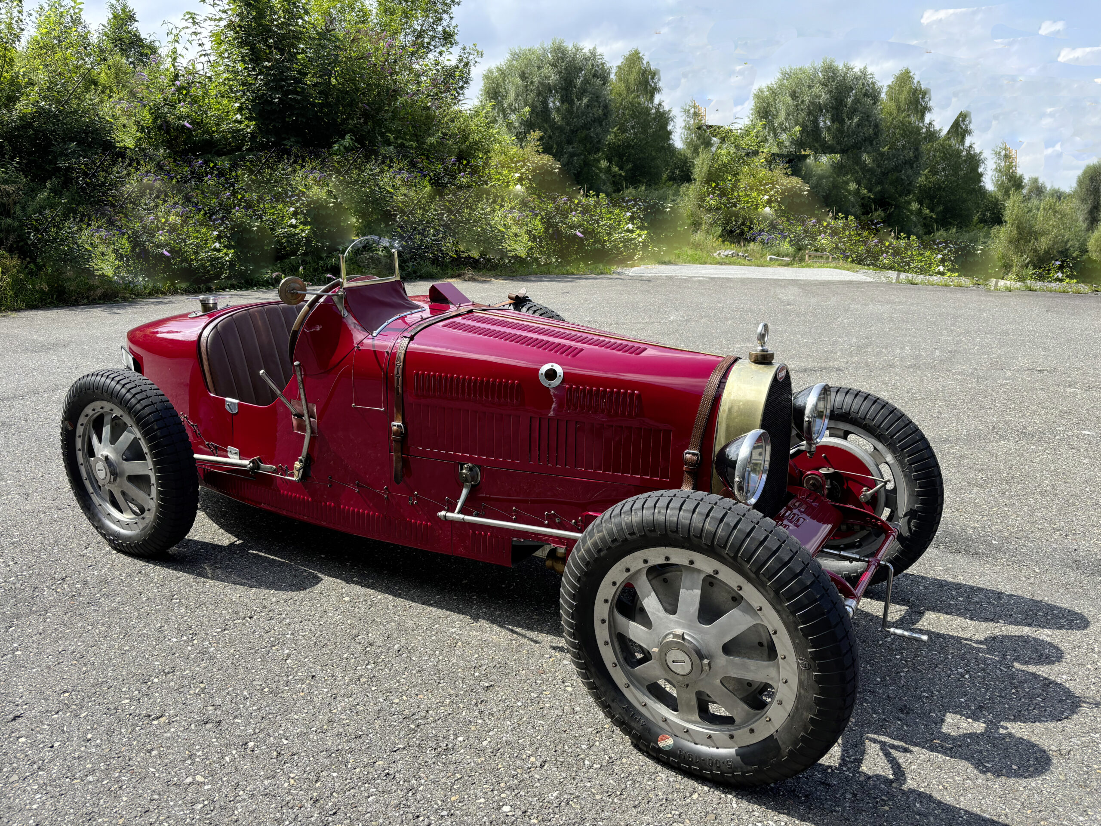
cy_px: 413
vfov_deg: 53.1
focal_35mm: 26
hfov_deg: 67.3
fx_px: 827
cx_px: 550
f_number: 1.6
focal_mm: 5.96
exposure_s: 1/1418
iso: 50
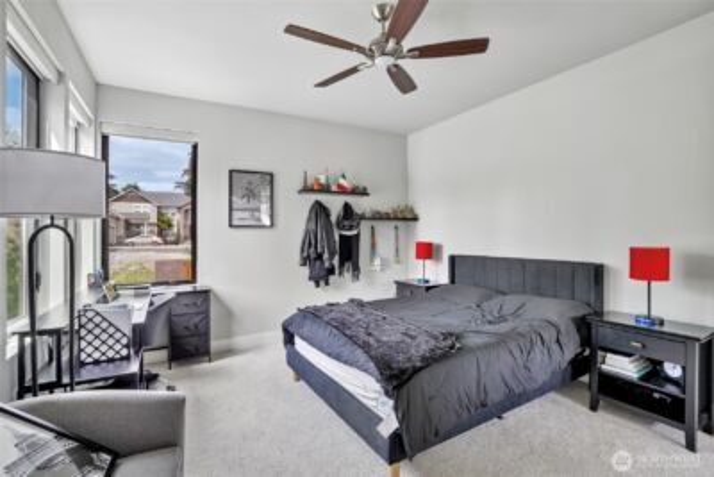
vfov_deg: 73.8
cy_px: 238
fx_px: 317
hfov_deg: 96.7
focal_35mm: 16
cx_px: 357
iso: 400
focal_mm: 16
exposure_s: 1/20
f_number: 8
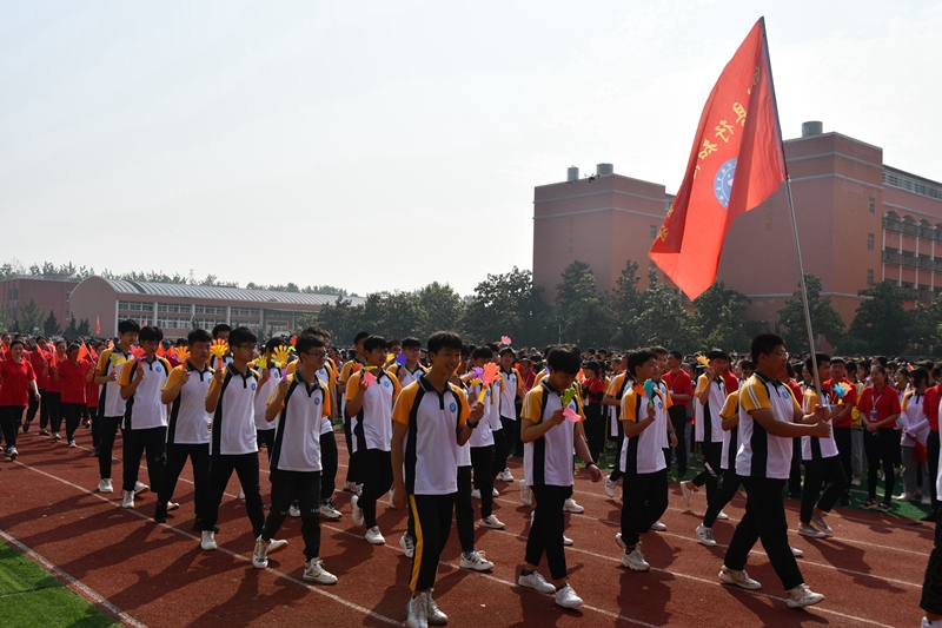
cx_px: 471
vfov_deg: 40.0
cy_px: 314
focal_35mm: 33
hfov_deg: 57.2
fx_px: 863
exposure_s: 1/400
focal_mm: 22
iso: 100
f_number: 10
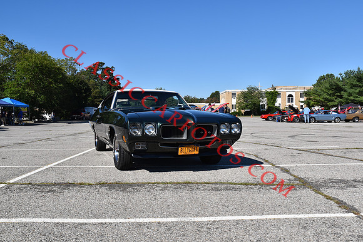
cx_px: 182
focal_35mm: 33
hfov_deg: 57.2
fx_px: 333
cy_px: 121
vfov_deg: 40.0
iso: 200
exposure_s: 1/400
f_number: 10
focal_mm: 22
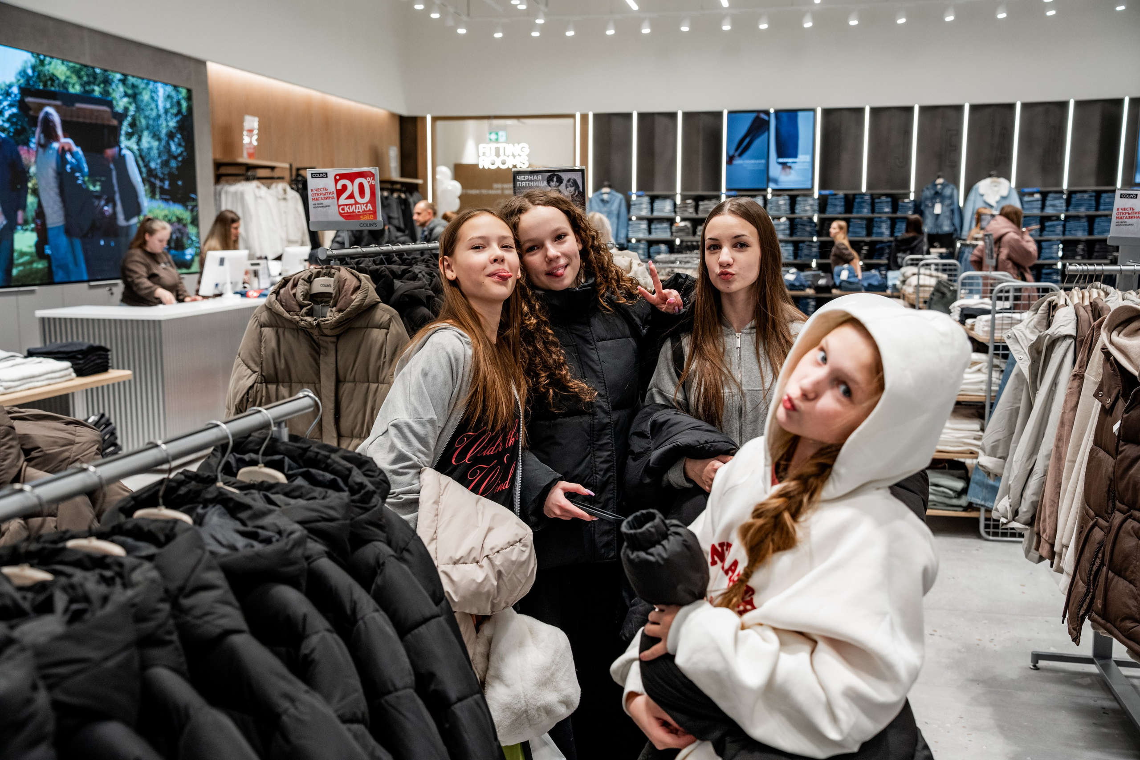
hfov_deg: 53.1
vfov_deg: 36.9
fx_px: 1140
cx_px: 570
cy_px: 380
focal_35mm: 36
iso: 1250
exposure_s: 1/320
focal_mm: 36
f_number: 4
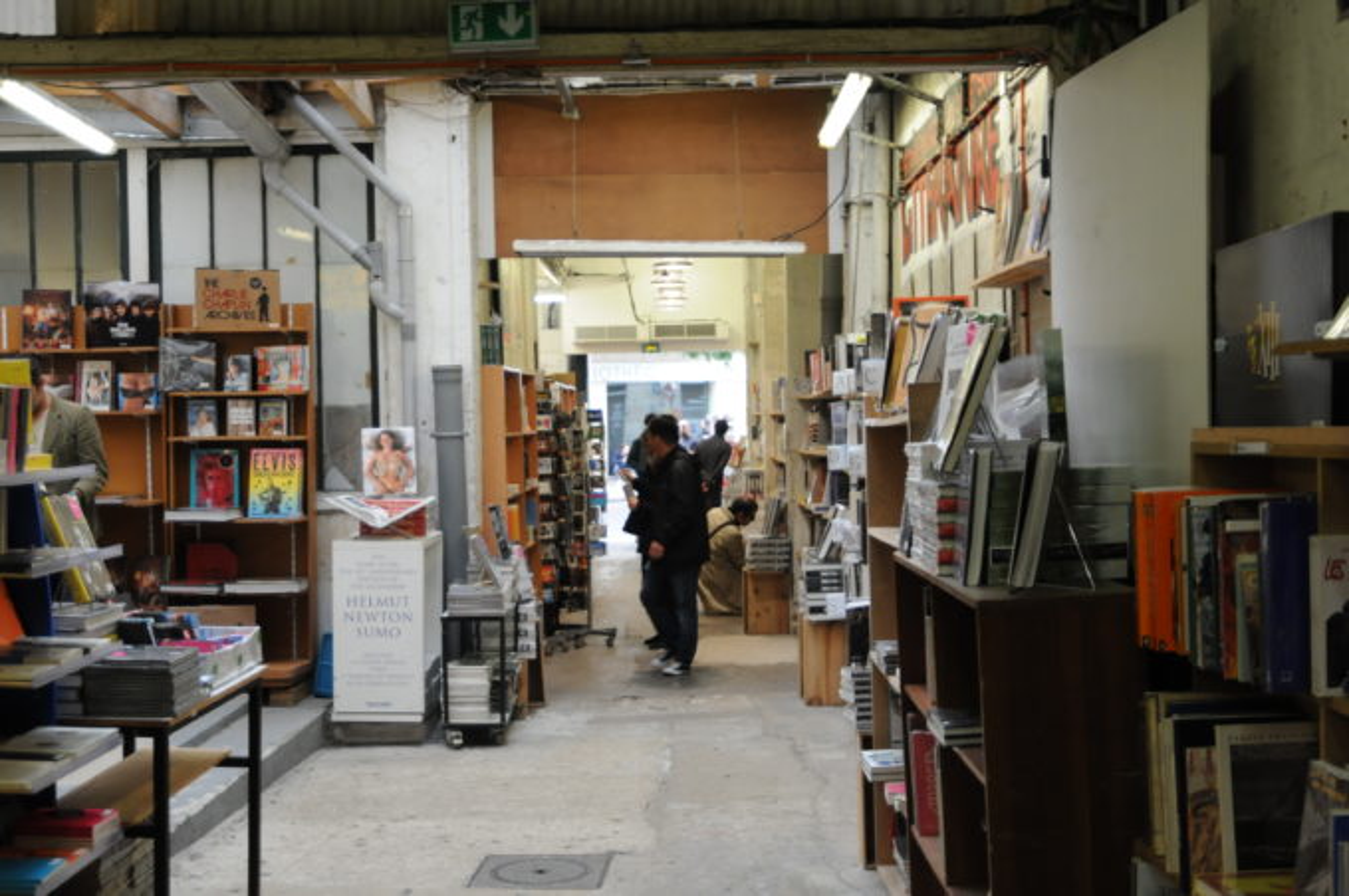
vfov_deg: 30.8
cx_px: 674
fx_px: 1628
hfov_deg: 45.0
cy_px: 448
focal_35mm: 44
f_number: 3.8
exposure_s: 1/80
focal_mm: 29
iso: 800
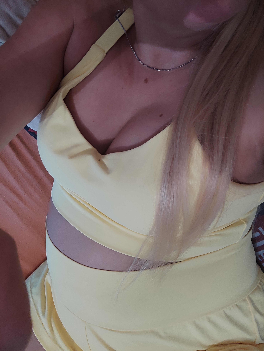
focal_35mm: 20
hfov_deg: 66.0
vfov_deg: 81.7
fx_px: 203
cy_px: 176
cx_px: 132
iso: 210
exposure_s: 1/25
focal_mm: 3.49
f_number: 2.45
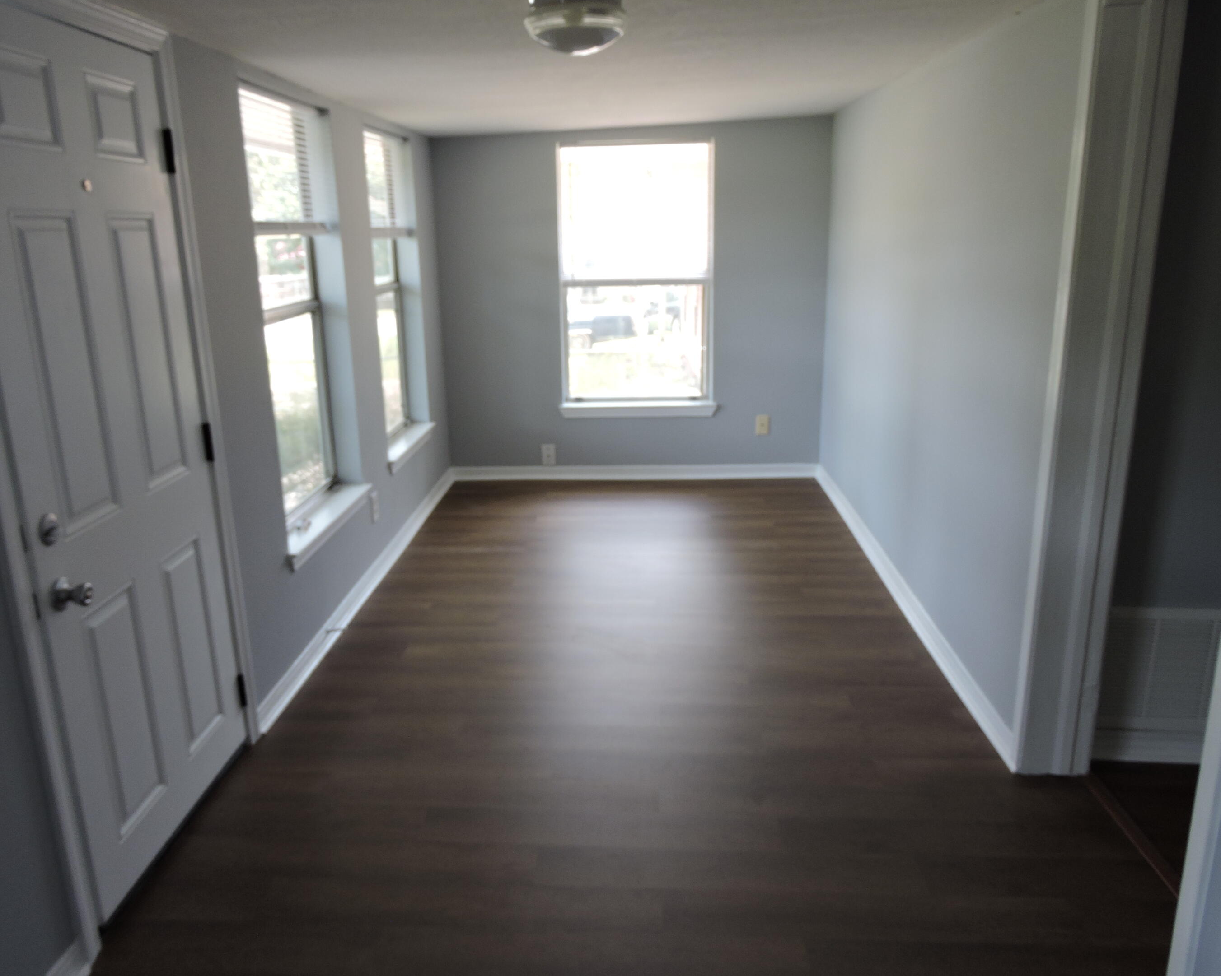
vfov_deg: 54.9
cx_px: 584
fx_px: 939
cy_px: 502
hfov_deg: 66.0
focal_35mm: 26
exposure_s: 1/30
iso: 100
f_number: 3.3
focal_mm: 4.3
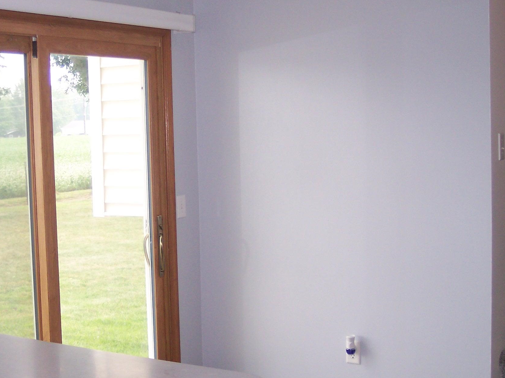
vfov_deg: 24.8
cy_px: 192
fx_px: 860
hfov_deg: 32.5
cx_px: 185
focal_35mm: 59
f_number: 2.8
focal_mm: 8
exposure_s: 1/90
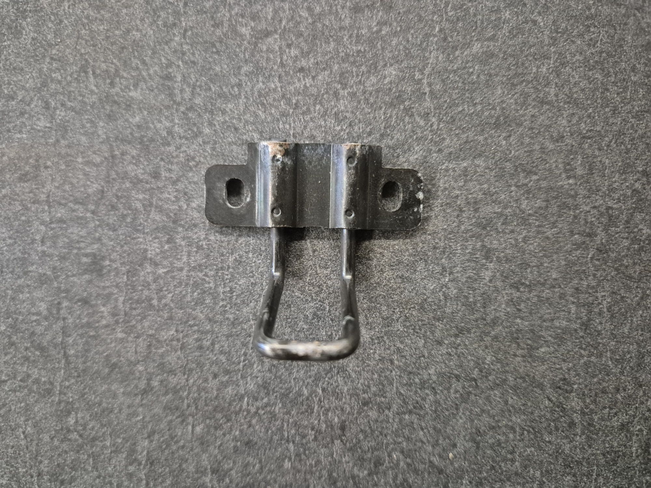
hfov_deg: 73.9
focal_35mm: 23
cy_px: 244
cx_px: 326
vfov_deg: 58.9
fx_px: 433
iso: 2500
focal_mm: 5.4
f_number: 1.8
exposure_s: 1/100
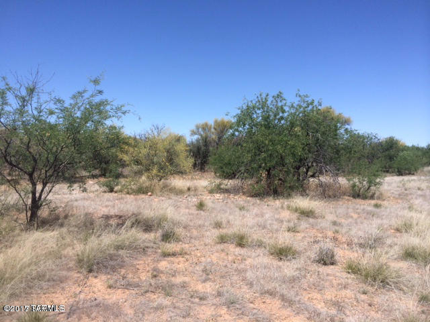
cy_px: 161
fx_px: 373
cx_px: 215
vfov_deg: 46.8
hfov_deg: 60.0
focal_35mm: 30
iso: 32
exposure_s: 1/1953
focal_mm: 4.12
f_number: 2.2
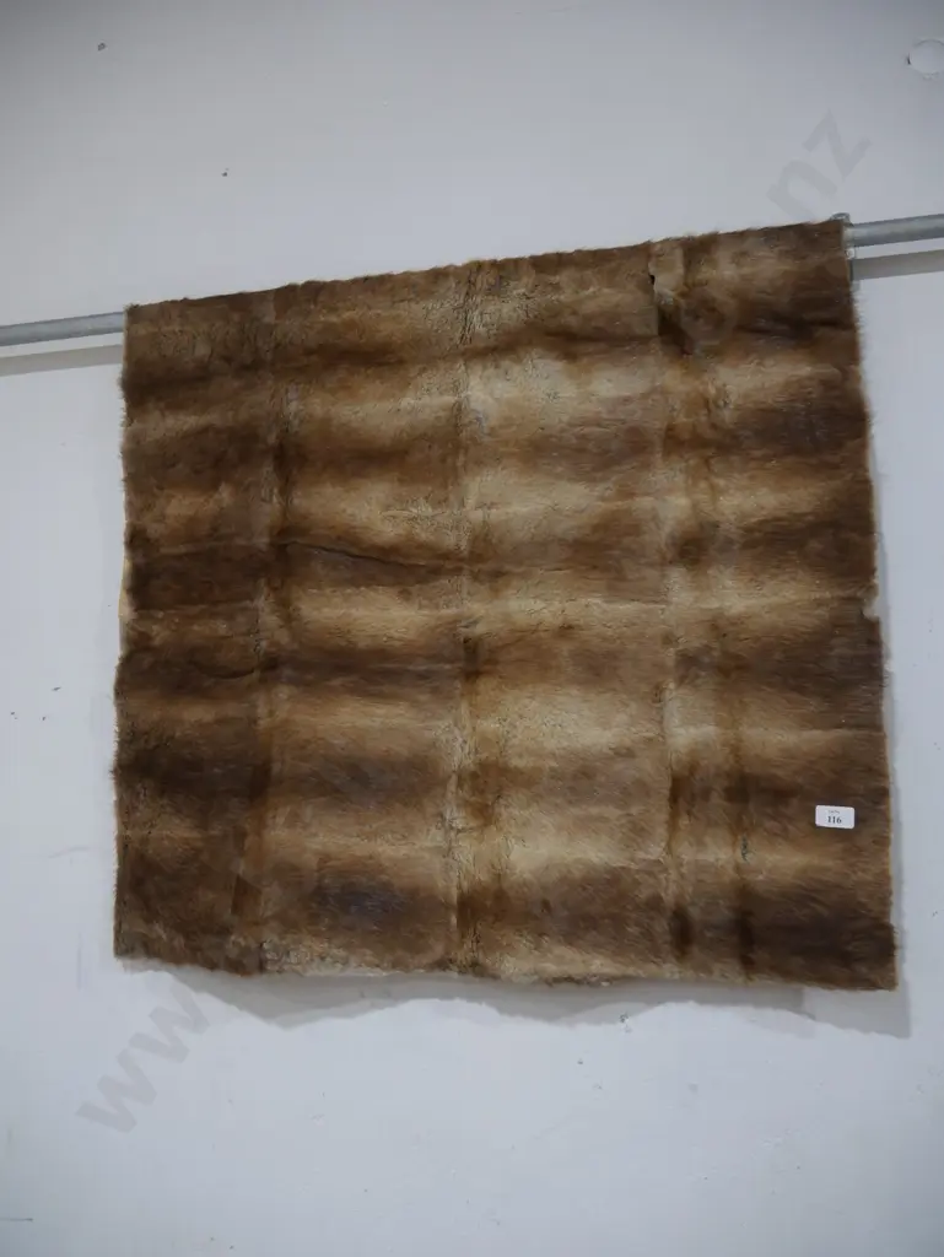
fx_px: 1017
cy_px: 628
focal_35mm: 28
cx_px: 472
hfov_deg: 49.8
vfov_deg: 63.4
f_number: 3.5
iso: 800
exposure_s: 1/60
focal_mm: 14
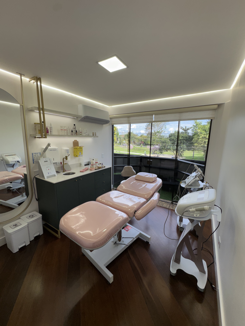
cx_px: 122
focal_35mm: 14
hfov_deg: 85.7
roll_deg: -0.8
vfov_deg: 102.1
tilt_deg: -11.0
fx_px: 132
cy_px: 163
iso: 40
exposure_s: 1/131
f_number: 2.2
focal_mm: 2.22
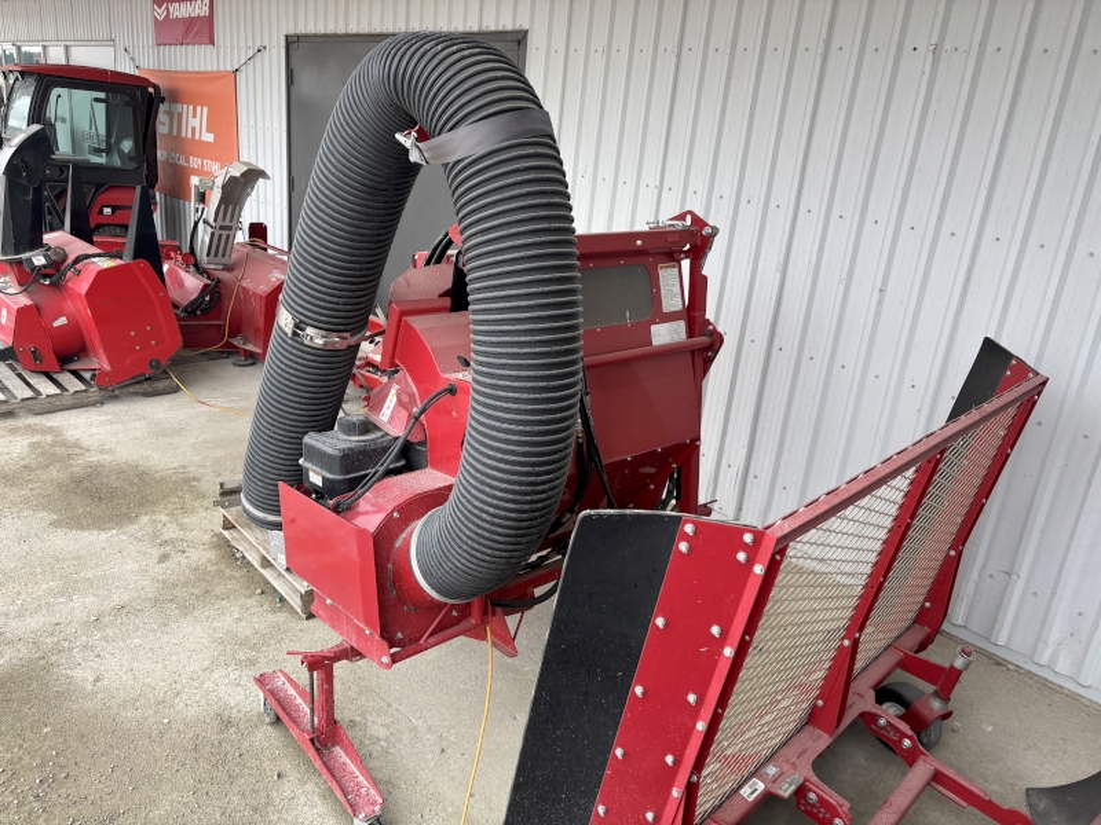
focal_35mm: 26
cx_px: 550
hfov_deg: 67.3
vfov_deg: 53.1
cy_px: 412
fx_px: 827
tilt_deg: -18.7
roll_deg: -5.6
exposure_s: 1/173
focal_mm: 5.96
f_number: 1.6
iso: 50
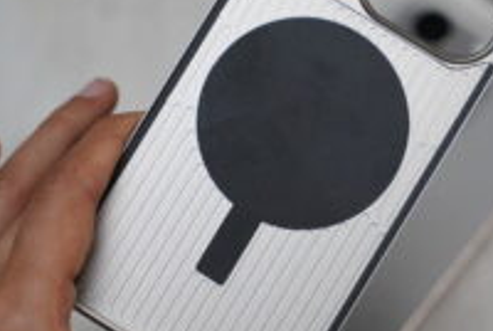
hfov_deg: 16.2
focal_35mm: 126
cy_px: 115
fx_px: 1728
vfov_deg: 10.9
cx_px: 291
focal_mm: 63
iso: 1250
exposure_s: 1/160
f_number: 4
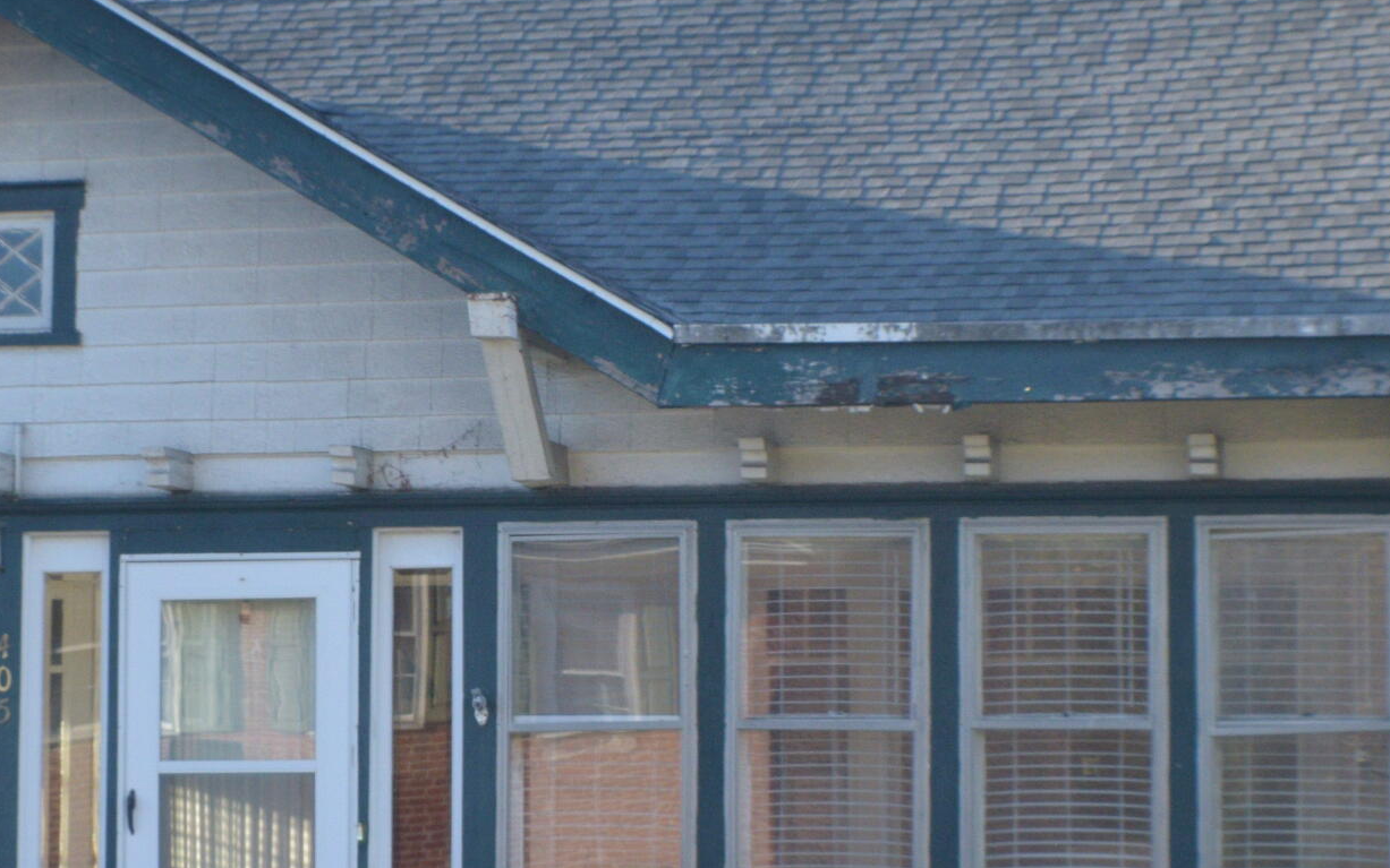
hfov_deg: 12.2
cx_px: 478
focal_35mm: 172
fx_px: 6516
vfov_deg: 7.6
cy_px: 445
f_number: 13
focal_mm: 46
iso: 800
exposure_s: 1/250
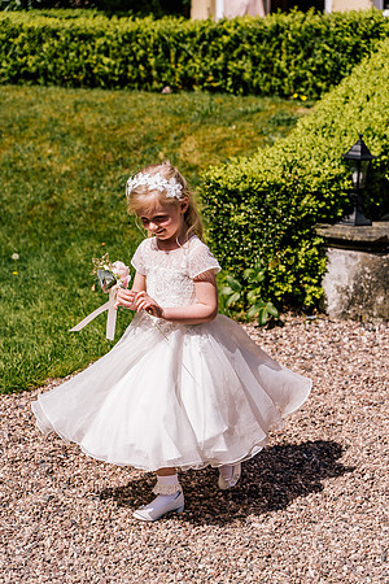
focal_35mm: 75
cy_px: 292
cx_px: 194
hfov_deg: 18.2
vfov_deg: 27.0
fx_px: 1216
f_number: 5
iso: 160
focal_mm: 75
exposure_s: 1/1600
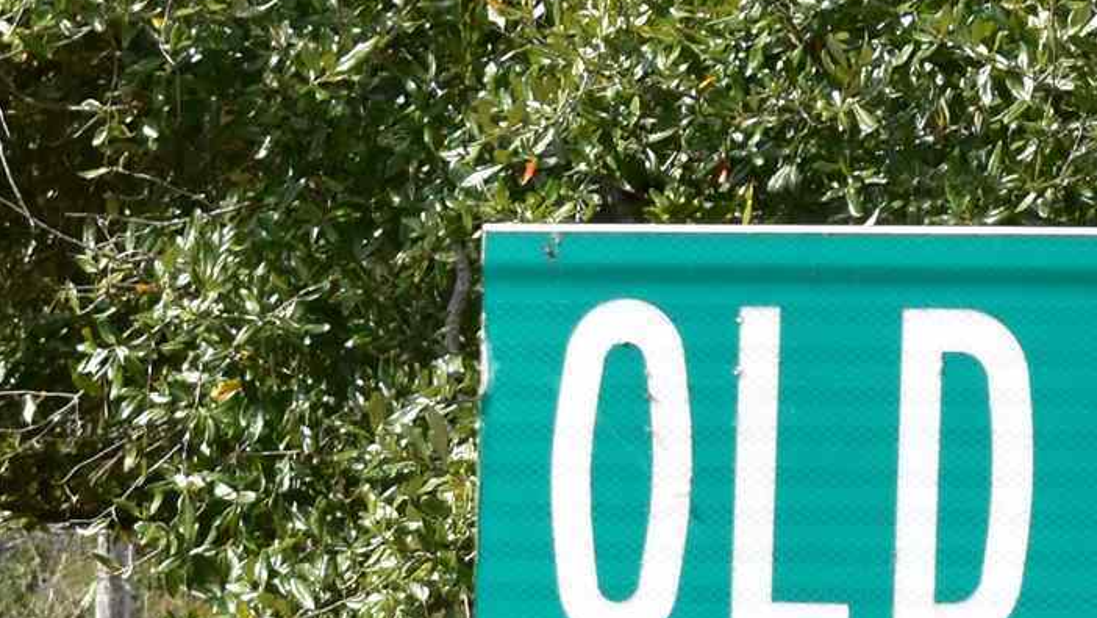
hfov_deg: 5.7
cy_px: 1177
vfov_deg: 3.2
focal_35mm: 378
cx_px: 1147
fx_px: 11005
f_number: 11
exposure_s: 1/400
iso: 400
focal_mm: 55
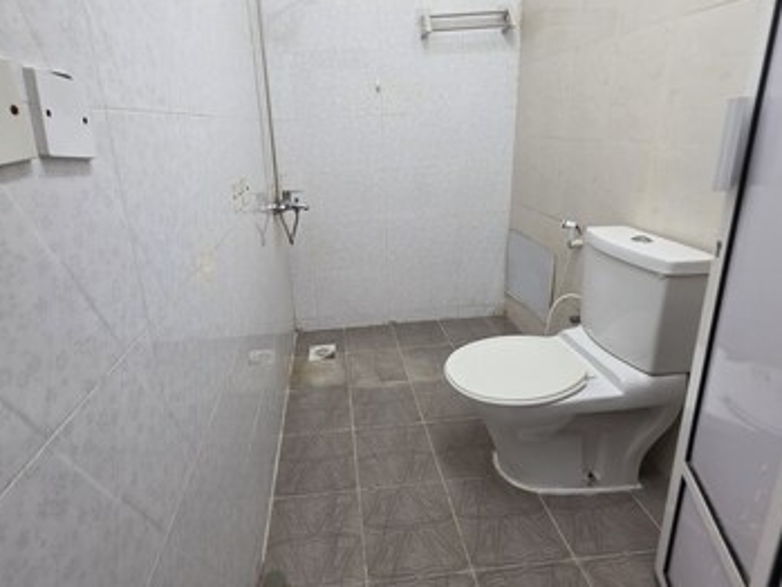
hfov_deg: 90.7
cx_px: 353
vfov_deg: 74.0
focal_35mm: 17
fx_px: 384
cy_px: 236
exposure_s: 1/50
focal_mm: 2.2
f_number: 1.9
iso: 160
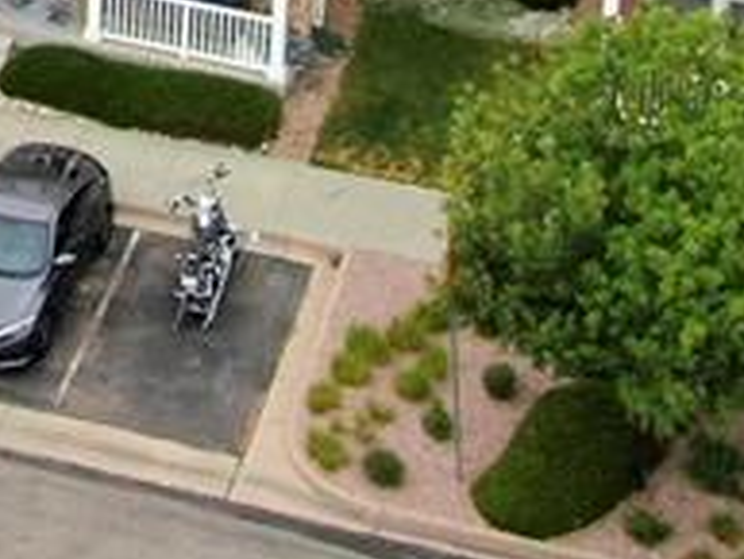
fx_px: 2731
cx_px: -416
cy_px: -827
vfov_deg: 10.1
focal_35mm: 127
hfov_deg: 14.4
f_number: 2.8
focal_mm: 4.39
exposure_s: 1/160
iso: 100
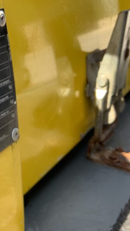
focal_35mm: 57
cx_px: -61
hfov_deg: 18.8
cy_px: 132
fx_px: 350
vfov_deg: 36.6
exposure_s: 1/139
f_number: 1.8
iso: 16
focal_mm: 3
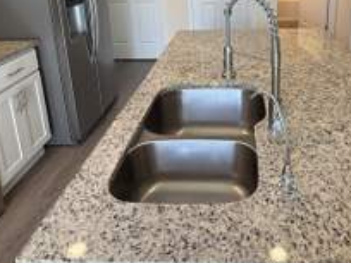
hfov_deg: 54.6
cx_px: 224
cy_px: 43
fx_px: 335
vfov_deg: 40.7
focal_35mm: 33
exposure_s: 1/120
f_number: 2.2
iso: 125
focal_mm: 2.22
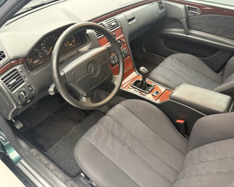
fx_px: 180
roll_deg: -1.8
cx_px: 126
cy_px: 95
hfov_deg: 66.0
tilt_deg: -42.8
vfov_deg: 54.9
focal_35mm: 26
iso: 640
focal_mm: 6.76
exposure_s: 1/33
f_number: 1.78
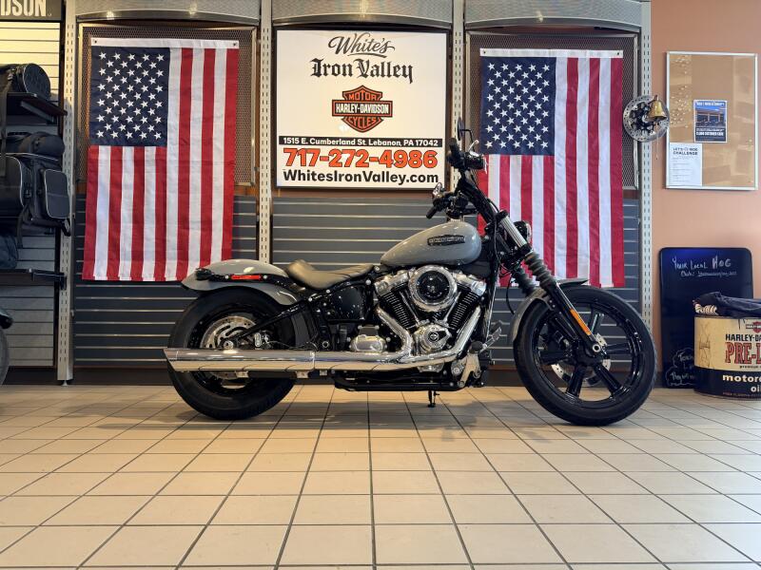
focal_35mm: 24
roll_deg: -0.8
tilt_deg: +1.1
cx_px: 380
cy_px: 285
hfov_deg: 71.6
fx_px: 528
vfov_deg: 56.8
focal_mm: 6.76
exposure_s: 1/120
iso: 200
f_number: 1.78
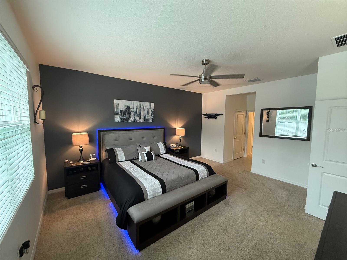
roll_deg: -1.2
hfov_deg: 102.1
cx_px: 174
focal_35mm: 14
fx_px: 140
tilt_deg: -3.8
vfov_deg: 85.7
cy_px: 130
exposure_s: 1/59
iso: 400
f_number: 2.2
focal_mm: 2.22
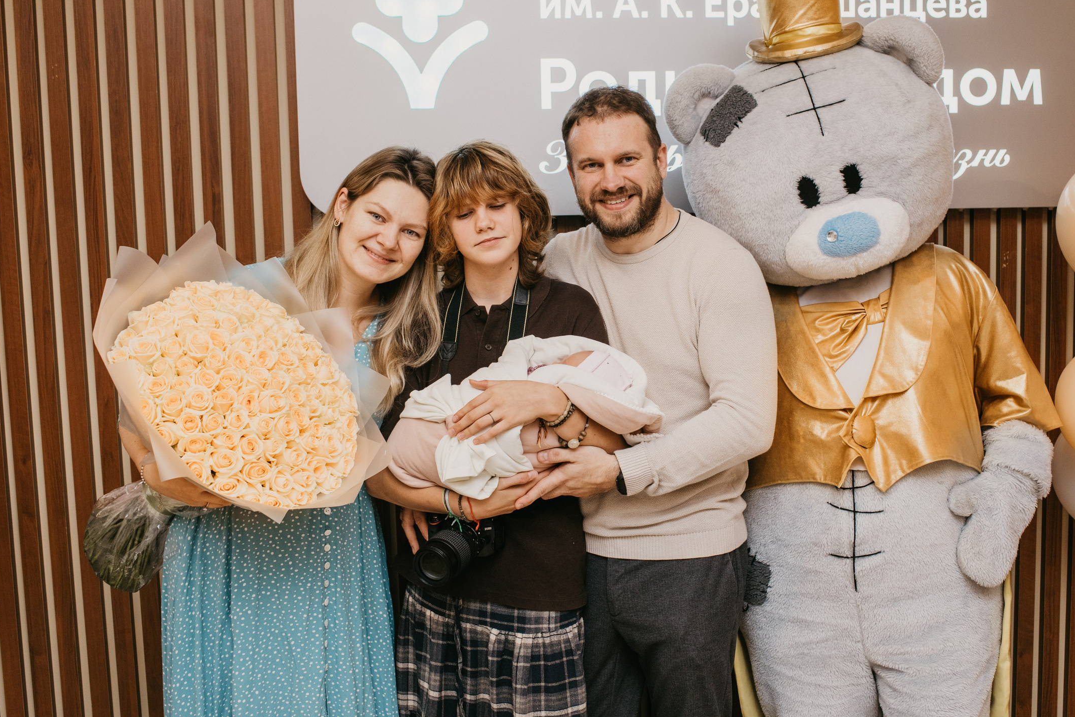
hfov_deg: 46.3
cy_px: 347
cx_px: 583
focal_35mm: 42
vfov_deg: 31.9
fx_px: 1254
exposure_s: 1/160
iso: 400
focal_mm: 35
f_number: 4
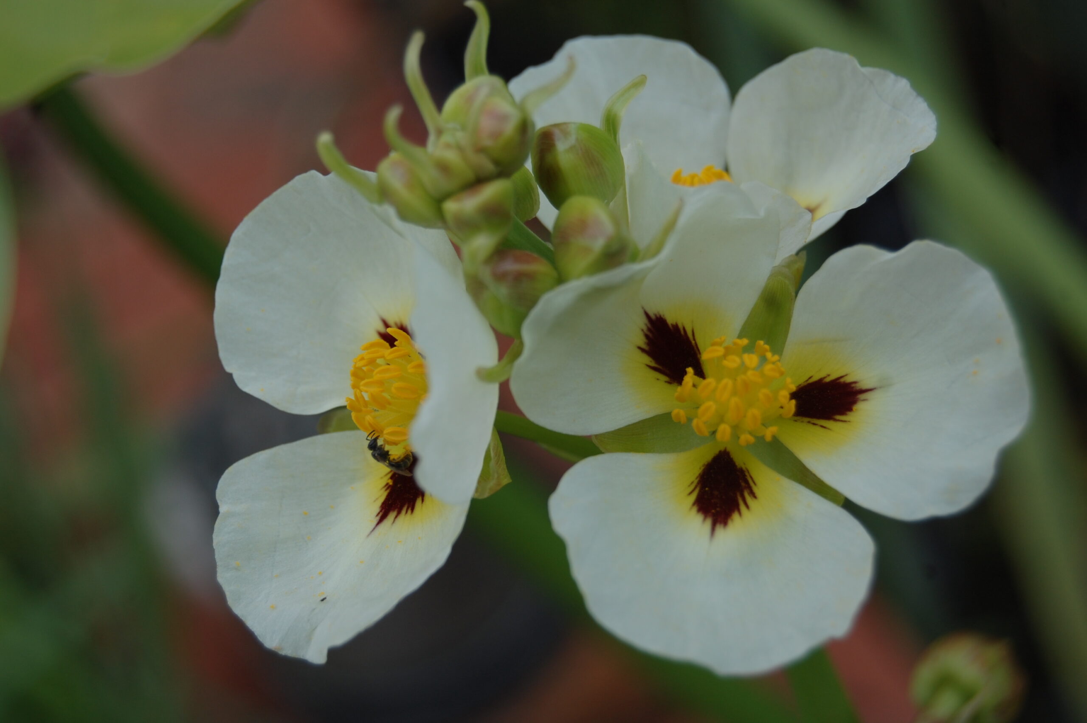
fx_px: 2489
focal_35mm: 82
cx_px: 544
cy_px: 362
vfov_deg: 16.5
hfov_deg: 24.6
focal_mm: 55
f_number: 5.6
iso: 200
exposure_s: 1/640
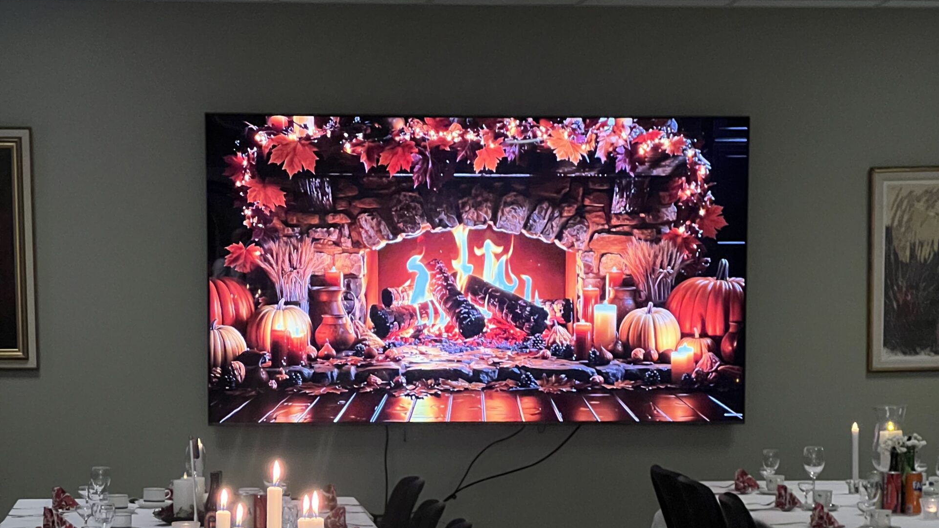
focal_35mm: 112
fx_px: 2789
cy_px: 581
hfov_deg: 19.1
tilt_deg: -5.6
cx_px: 470
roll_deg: +0.2
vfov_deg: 10.7
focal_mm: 9
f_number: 2.8
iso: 800
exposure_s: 1/60
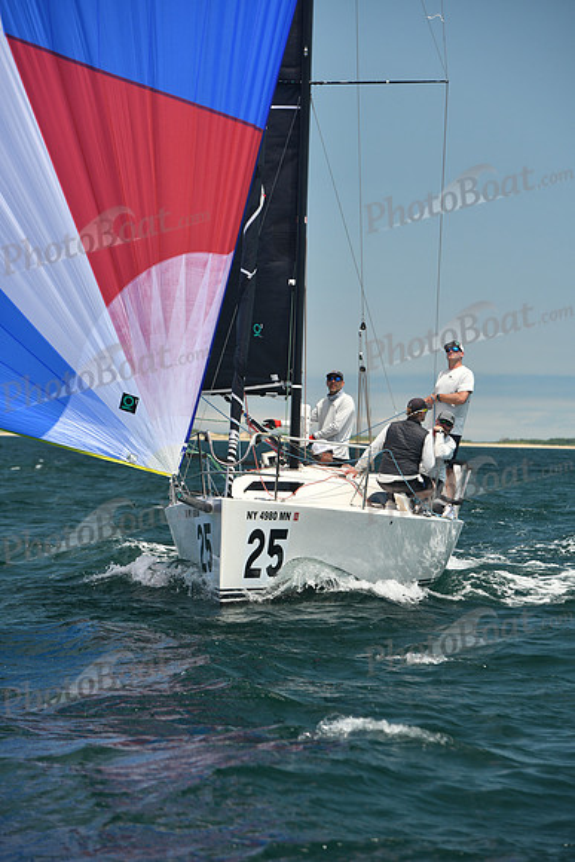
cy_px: 431
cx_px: 288
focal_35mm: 165
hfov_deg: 8.3
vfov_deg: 12.4
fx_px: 3950
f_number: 6.3
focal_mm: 165
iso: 320
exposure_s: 1/640
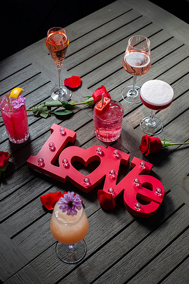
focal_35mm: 50
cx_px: 94
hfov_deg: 27.0
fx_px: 394
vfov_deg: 39.6
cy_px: 142
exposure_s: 1/200
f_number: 5
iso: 200
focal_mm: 50
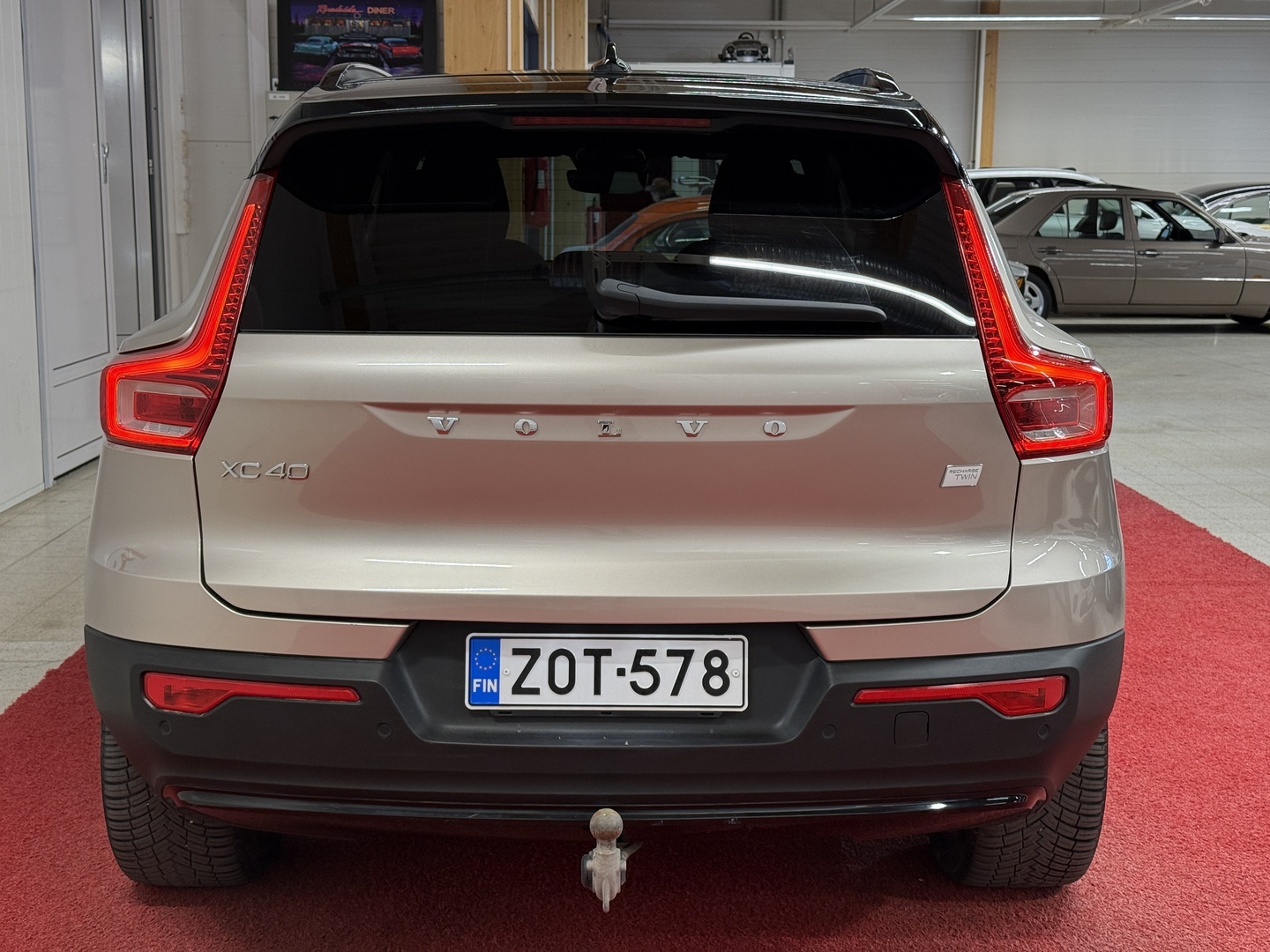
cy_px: 476
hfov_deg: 39.7
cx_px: 635
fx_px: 1761
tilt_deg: -8.5
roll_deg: -0.7
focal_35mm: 48
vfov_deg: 30.3
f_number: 1.78
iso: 100
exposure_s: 1/83
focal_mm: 6.76
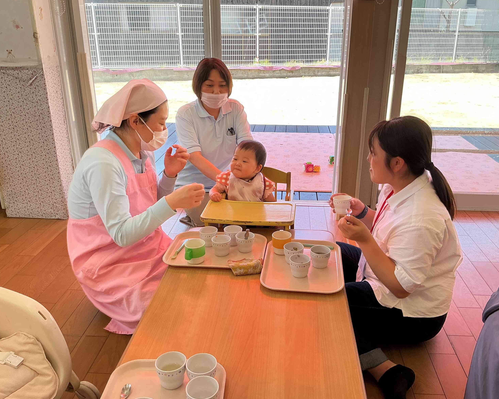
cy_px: 200
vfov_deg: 47.1
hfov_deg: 57.1
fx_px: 458
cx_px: 266
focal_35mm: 31
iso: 16
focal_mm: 3
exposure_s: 1/132
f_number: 1.8
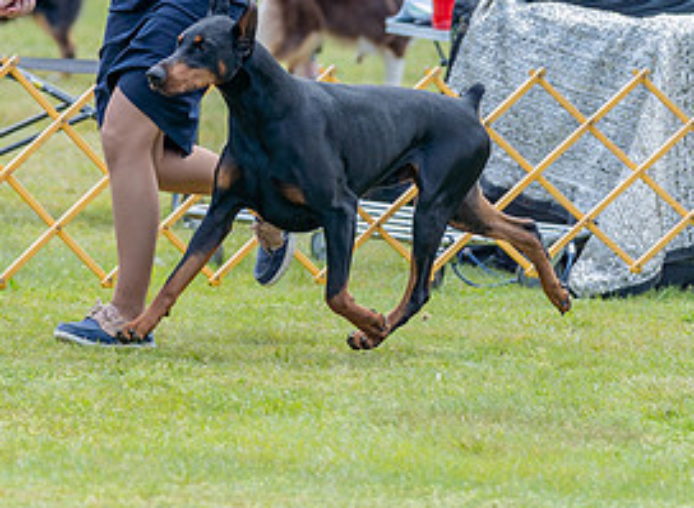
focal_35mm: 418
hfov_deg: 4.8
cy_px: -111
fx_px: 8307
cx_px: 291
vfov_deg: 3.5
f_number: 2.8
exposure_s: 1/800
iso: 100
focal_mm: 143
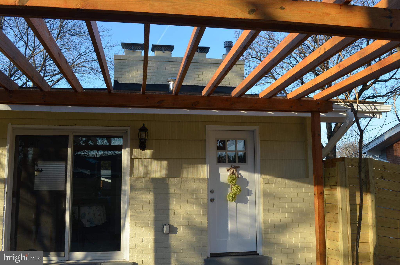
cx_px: 200
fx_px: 366
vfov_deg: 39.8
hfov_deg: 57.3
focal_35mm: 33
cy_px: 132
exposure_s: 1/200
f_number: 7.1
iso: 200
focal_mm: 22
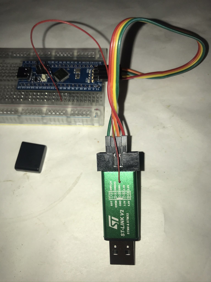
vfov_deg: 63.4
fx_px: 228
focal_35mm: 28
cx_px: 106
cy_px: 141
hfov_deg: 49.7
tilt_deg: -64.7
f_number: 1.8
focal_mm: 3.99
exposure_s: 1/754
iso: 20
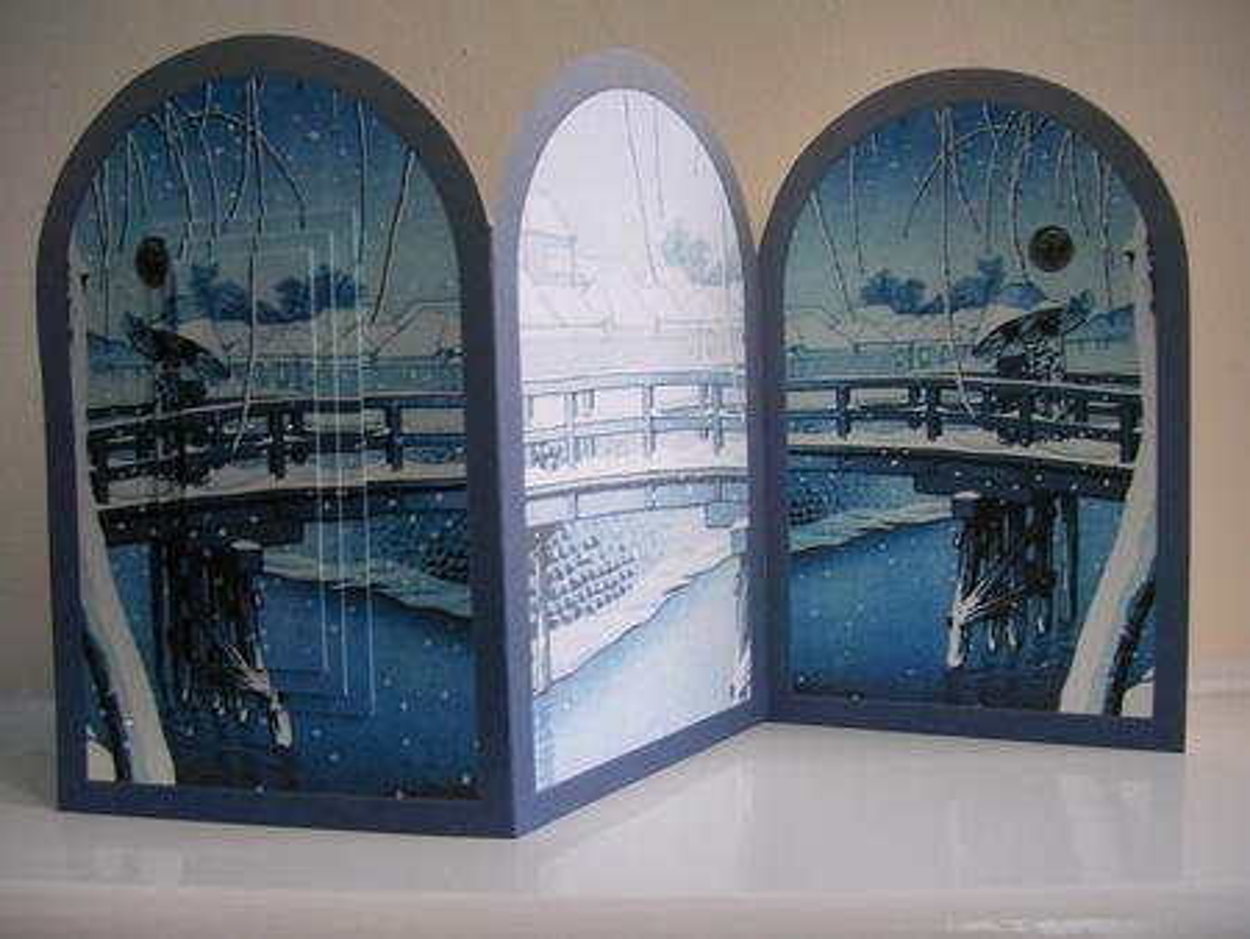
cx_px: 625
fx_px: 1373
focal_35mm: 38
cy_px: 470
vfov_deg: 37.8
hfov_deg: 49.0
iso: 50
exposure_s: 1/9.6
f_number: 2.8
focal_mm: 5.8
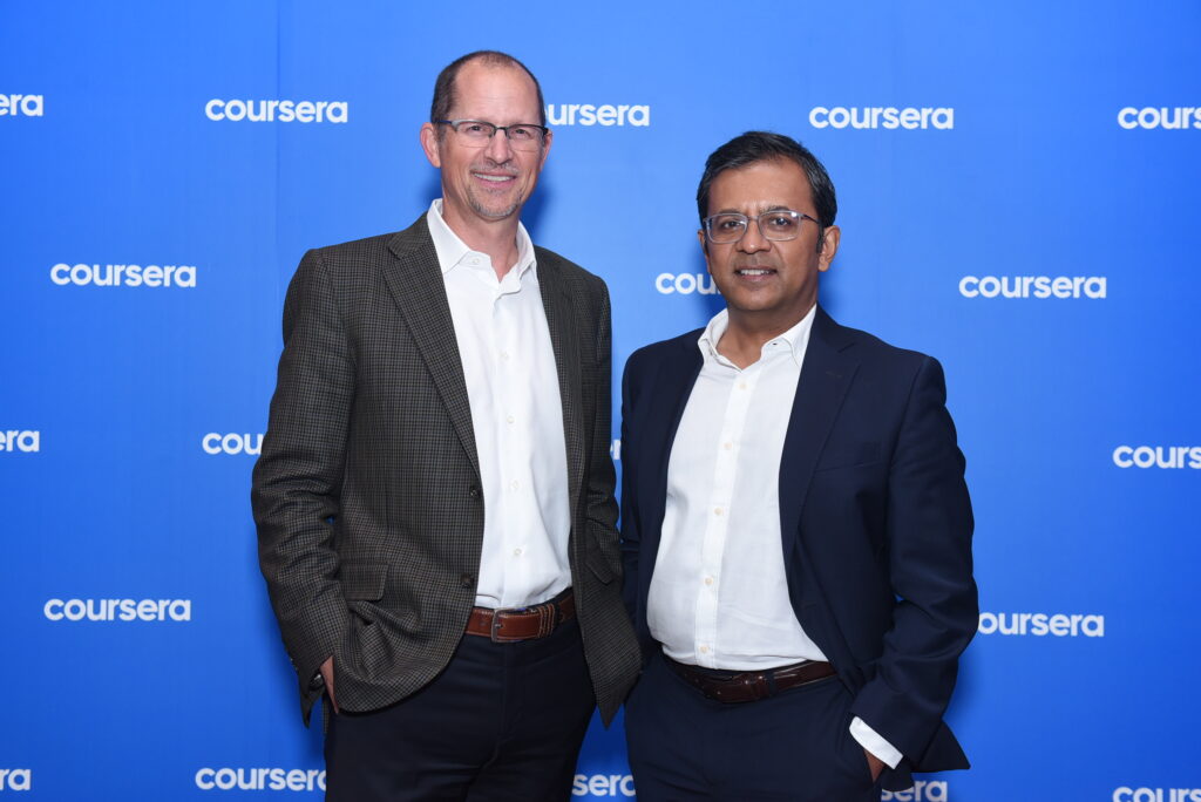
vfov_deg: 27.0
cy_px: 401
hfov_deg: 39.6
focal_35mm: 50
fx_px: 1669
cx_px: 600
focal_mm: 50
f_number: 4.5
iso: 2000
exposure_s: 1/125
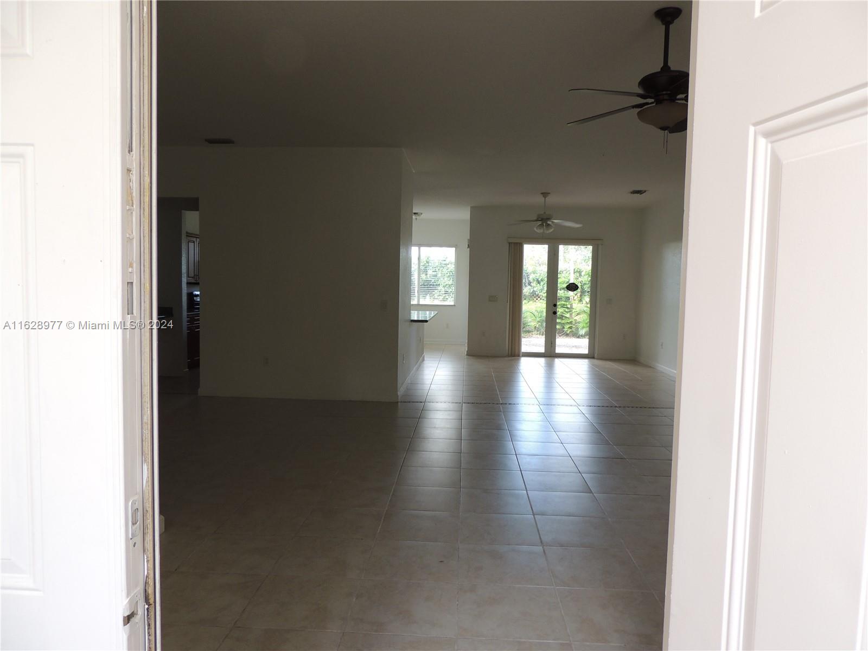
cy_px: 326
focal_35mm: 24
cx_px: 434
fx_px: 602
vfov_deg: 56.8
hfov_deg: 71.6
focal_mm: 4.3
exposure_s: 1/30
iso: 100
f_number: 3
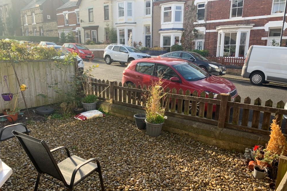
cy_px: 110
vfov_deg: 46.2
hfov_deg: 65.5
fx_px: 223
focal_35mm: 28
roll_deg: +0.0
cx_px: 146
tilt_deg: -16.1
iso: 25
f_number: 1.8
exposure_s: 1/308
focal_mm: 4.25
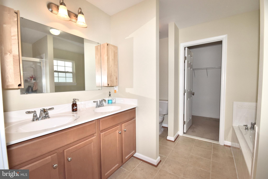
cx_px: 134
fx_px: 112
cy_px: 90
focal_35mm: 15
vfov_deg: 77.3
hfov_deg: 100.4
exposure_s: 1/50
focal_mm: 10
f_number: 13
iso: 400
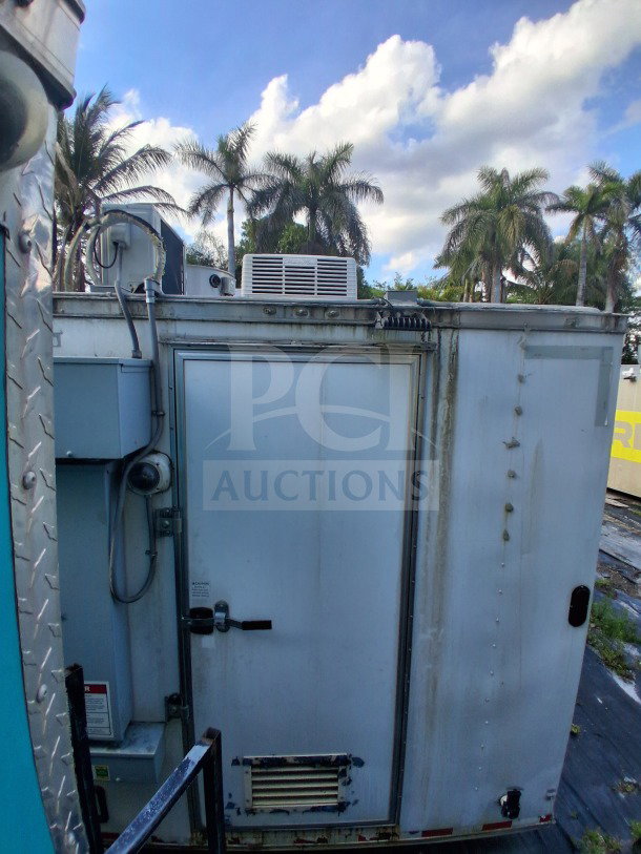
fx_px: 420
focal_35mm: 17
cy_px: 427
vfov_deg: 91.0
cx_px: 320
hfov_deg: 74.7
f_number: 2.2
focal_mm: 1.4
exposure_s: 1/840
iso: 50
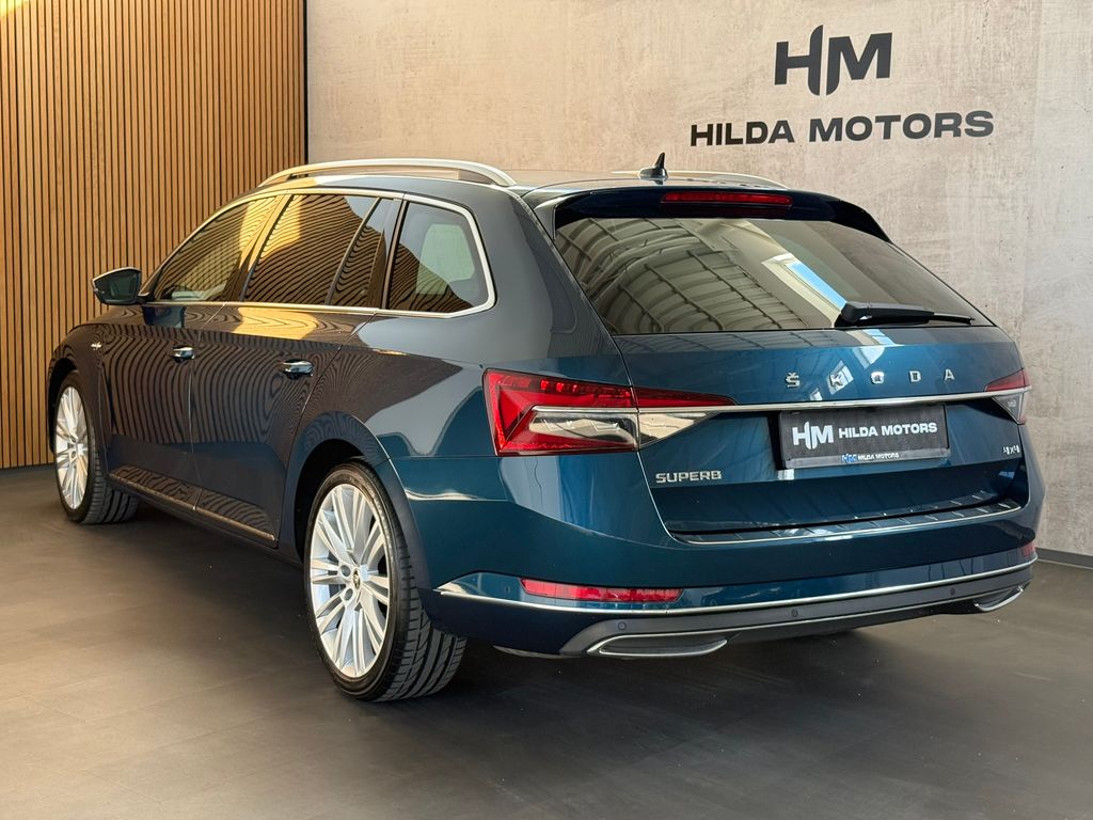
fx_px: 1516
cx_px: 546
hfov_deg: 39.7
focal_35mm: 48
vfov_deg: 30.3
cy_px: 410
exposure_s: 1/71
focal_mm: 6.76
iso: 200
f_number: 1.78
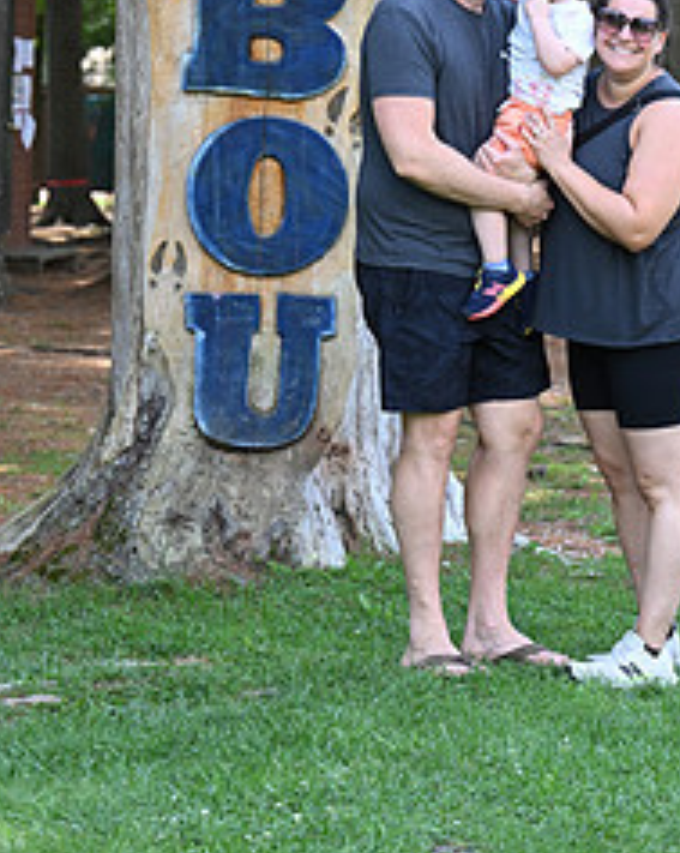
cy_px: -162
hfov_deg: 8.7
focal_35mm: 177
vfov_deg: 10.7
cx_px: 473
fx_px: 4461
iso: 640
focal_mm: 77
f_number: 4.5
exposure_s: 1/640
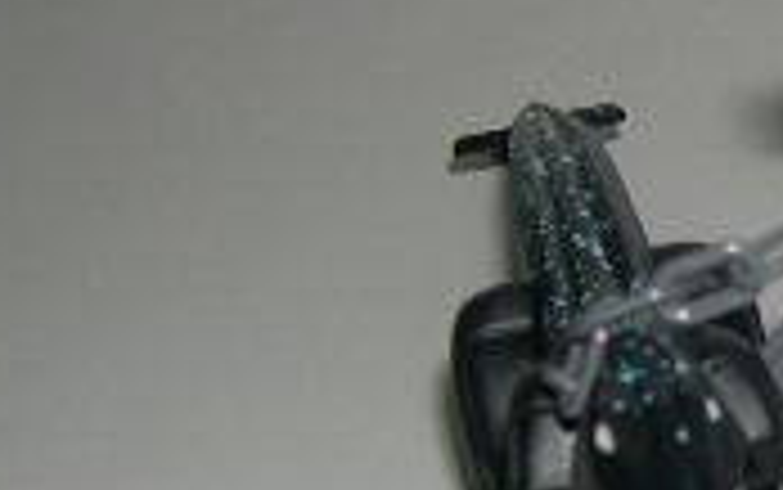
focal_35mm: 148
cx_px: 1305
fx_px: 3160
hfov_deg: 13.1
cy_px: 324
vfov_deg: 8.9
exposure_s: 1/60
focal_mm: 8
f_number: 7.6
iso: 100
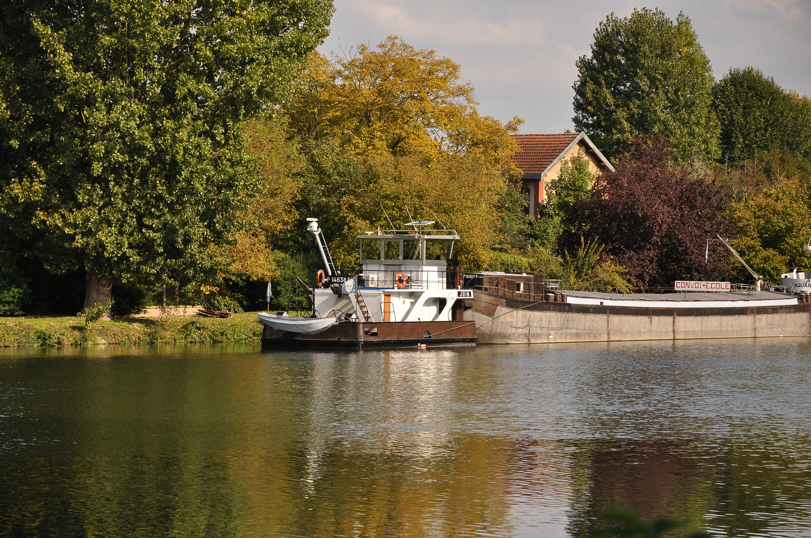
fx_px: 3105
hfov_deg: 14.9
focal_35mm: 138
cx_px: 406
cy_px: 269
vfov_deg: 9.9
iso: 200
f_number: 8
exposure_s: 1/250
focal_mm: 92
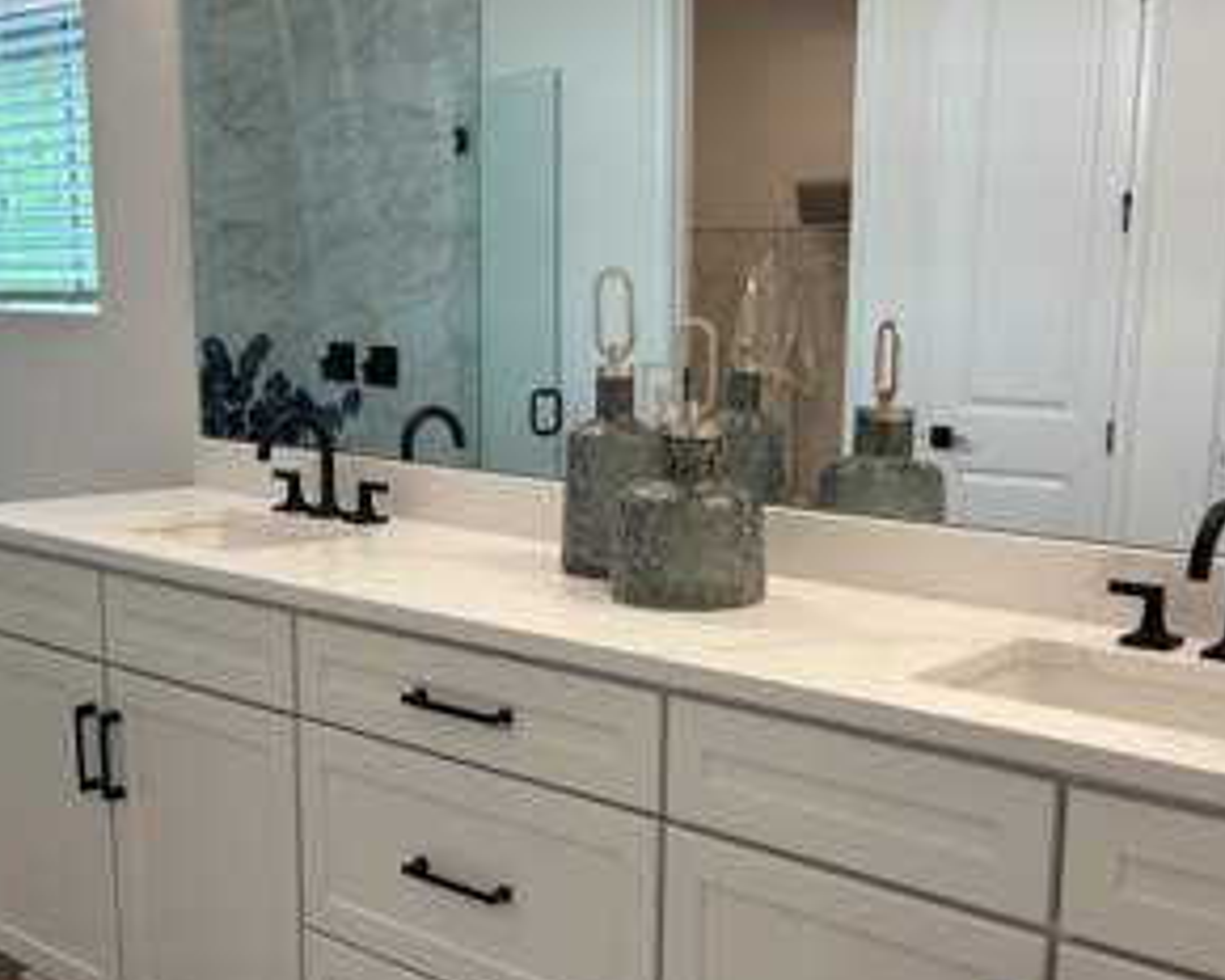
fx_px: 1523
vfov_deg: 35.6
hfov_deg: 43.7
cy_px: 585
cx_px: 701
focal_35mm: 42
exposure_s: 1/120
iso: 64
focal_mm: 5.7
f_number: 1.5
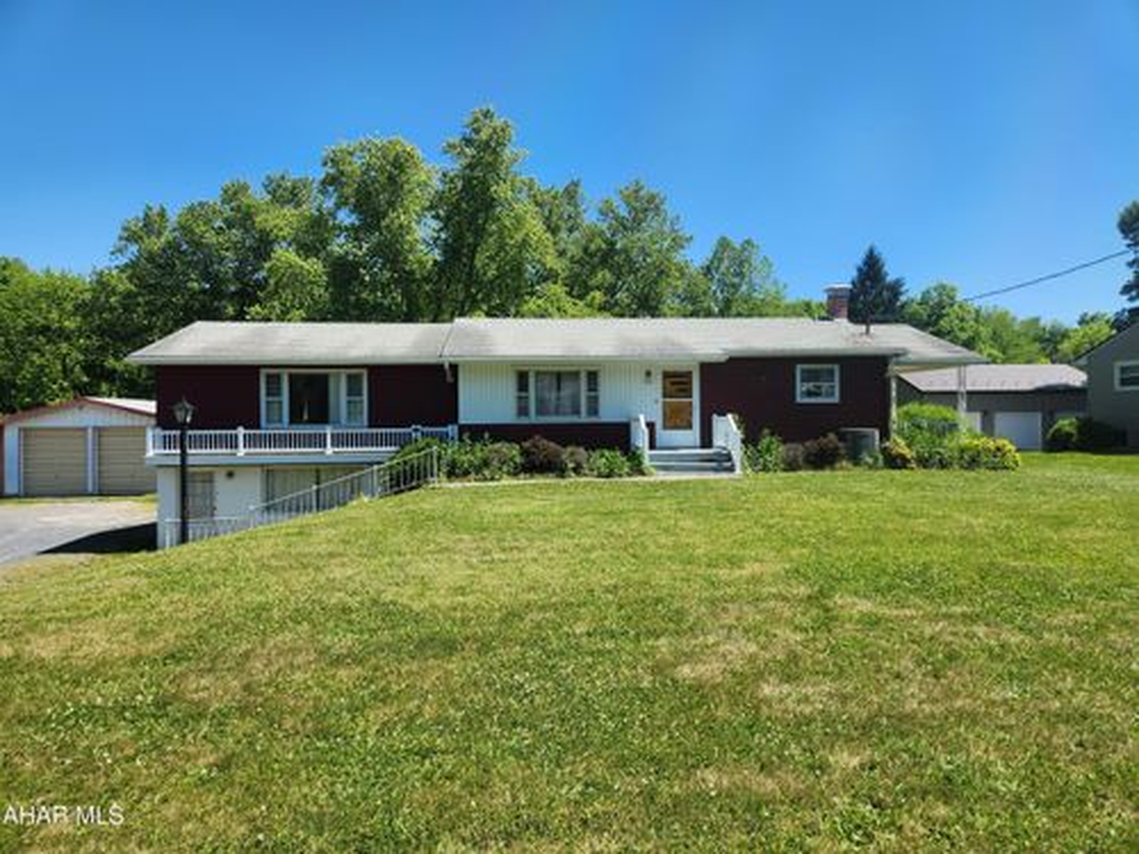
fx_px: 757
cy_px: 427
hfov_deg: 73.9
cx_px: 570
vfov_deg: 58.9
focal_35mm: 23
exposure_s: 1/1173
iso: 20
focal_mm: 5.4
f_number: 1.8
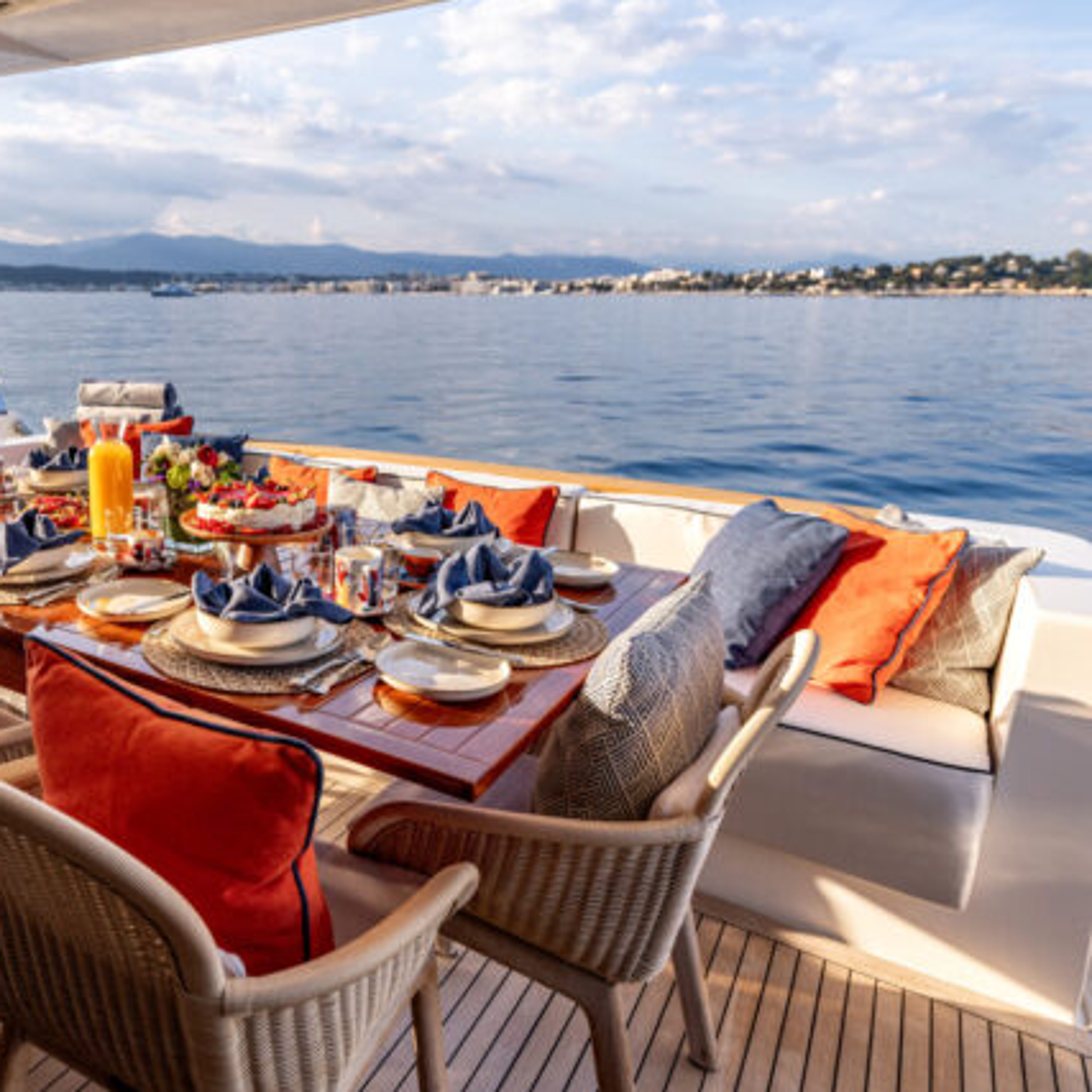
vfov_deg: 60.9
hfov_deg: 58.7
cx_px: 315
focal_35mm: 26
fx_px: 928
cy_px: 568
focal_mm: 17
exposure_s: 1/1600
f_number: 5
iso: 400
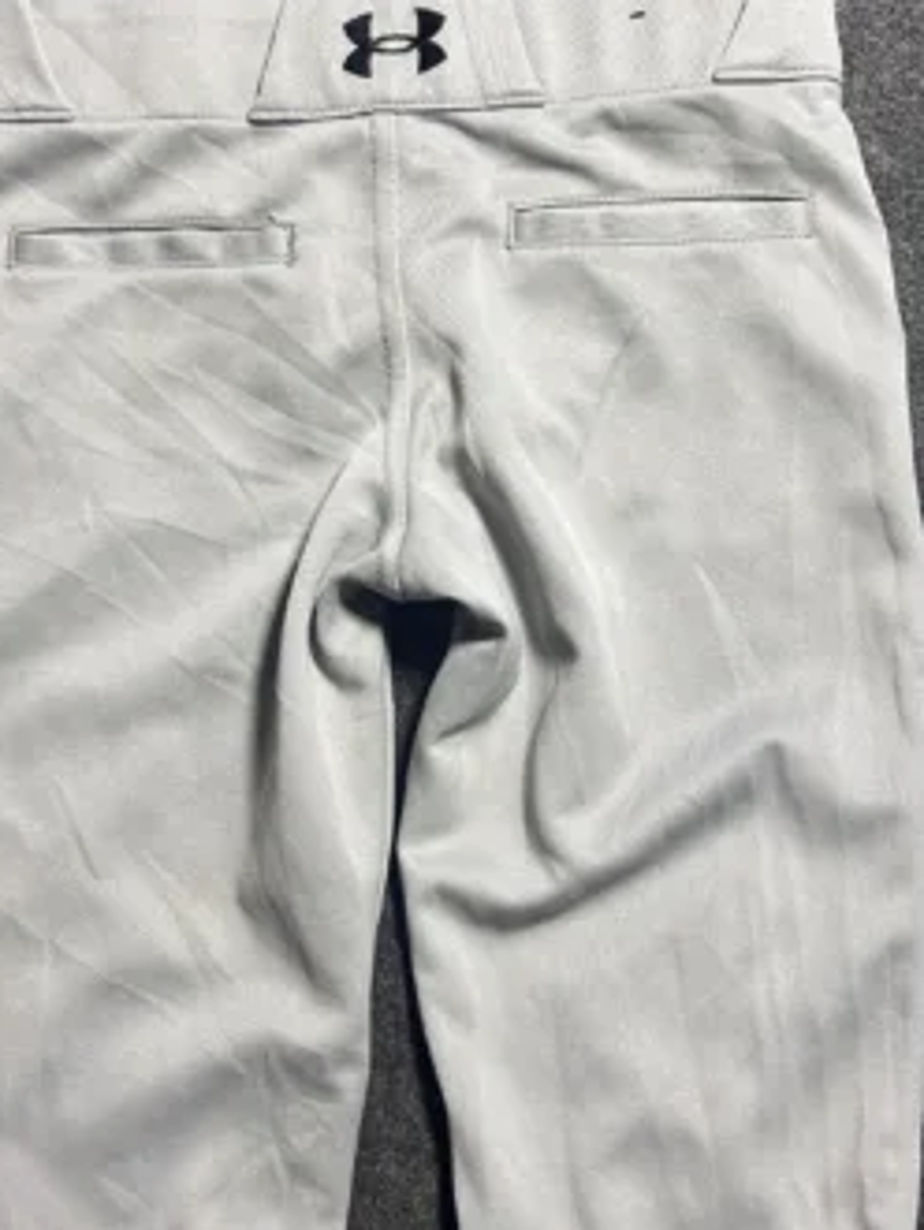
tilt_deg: -57.5
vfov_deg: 44.7
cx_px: 421
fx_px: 1493
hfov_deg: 34.4
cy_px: 561
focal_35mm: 42
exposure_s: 1/50
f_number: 1.5
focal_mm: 5.7
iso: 160
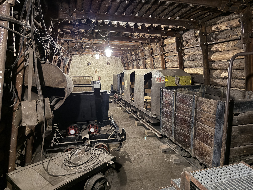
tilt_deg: -7.6
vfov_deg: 56.8
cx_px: 126
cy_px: 95
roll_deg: -0.7
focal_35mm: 24
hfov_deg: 71.6
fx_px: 175
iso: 1000
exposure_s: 1/9
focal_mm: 6.76
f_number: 1.78
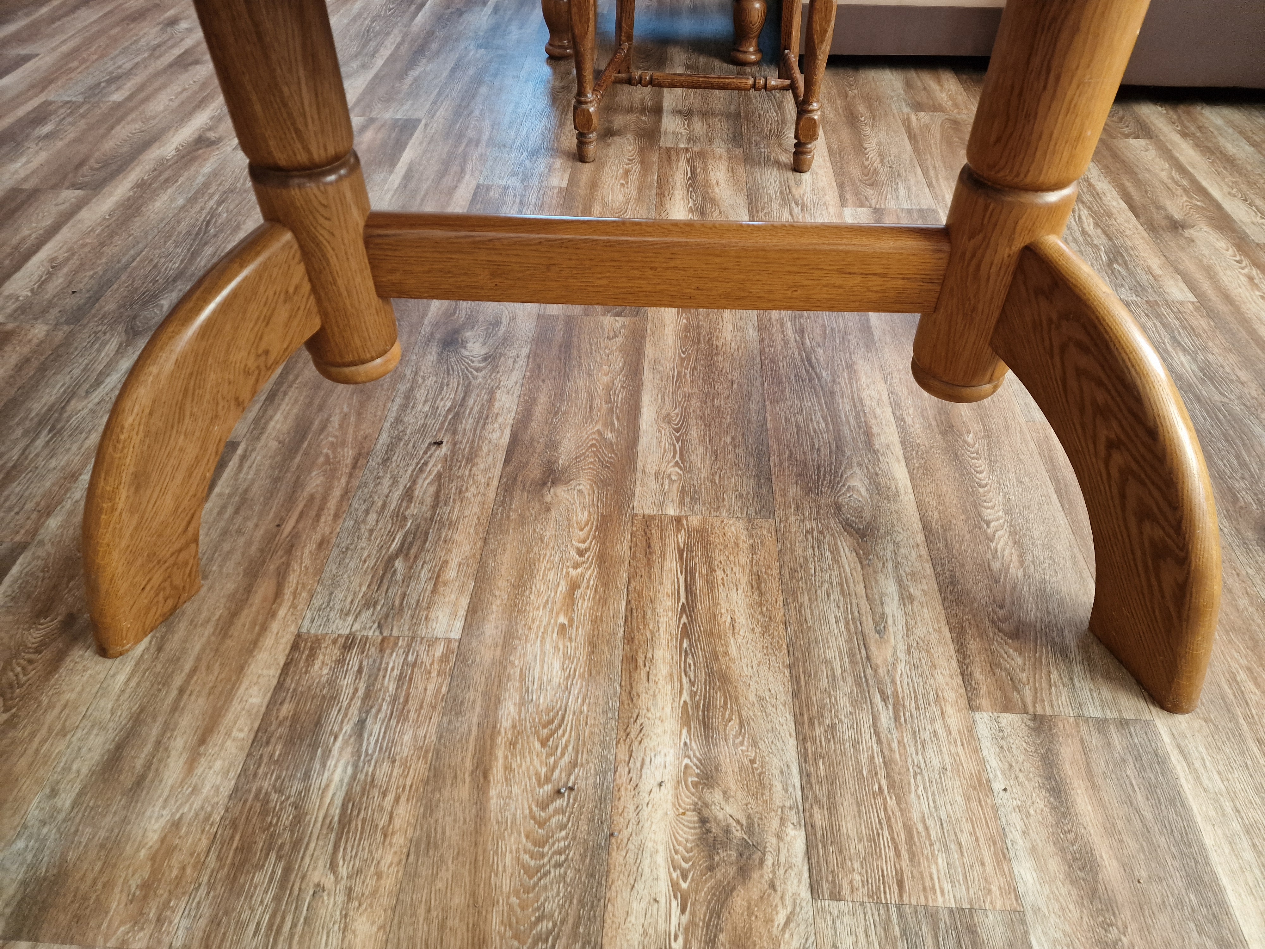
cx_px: 632
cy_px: 474
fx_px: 841
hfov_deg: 73.9
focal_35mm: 23
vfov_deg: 58.9
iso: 250
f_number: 1.8
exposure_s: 1/100
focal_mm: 6.4
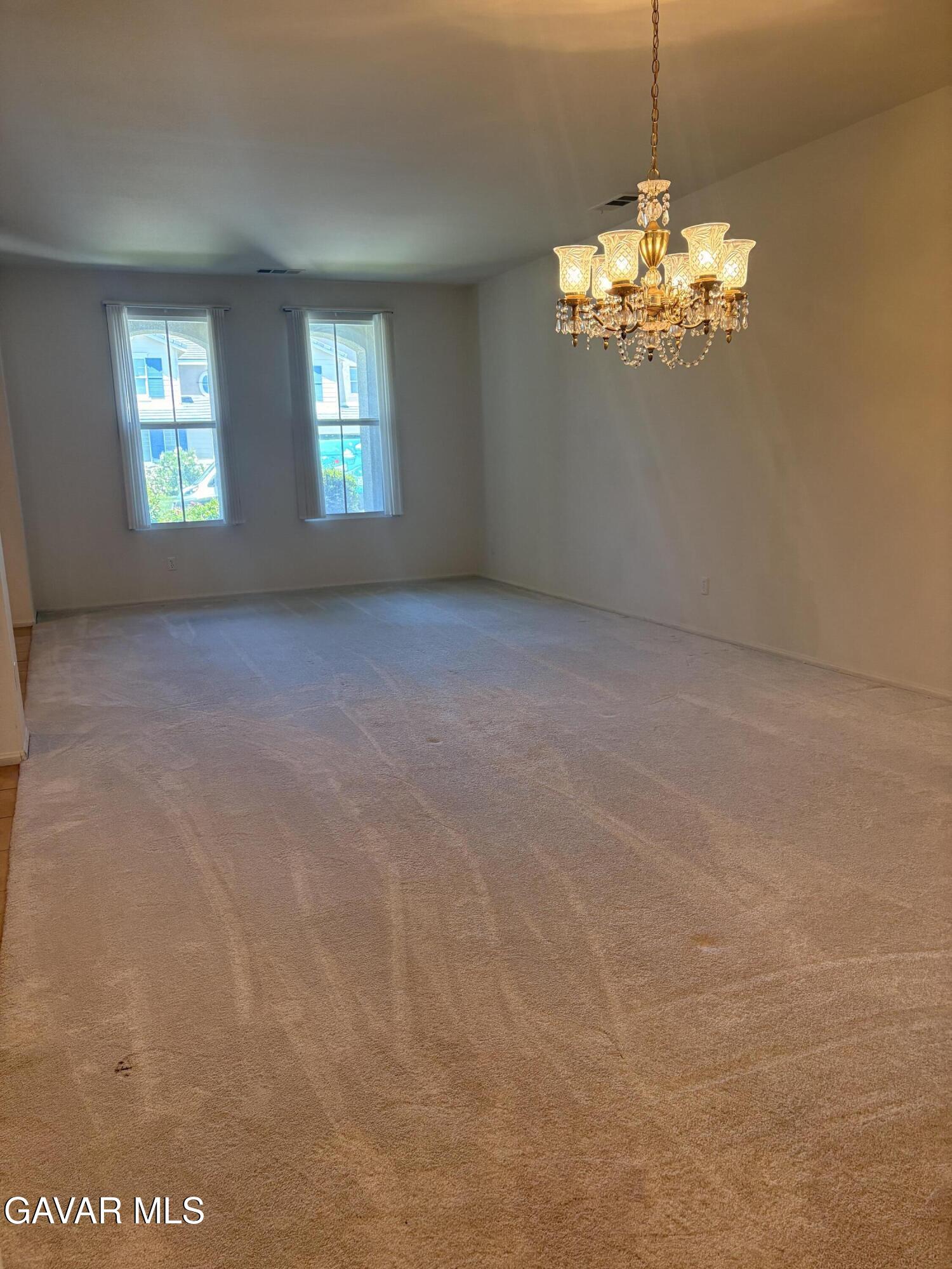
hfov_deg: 53.1
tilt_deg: -11.0
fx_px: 953
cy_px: 634
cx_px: 476
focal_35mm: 26
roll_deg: +1.8
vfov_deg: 67.3
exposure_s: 1/120
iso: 200
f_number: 1.6
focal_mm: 5.96
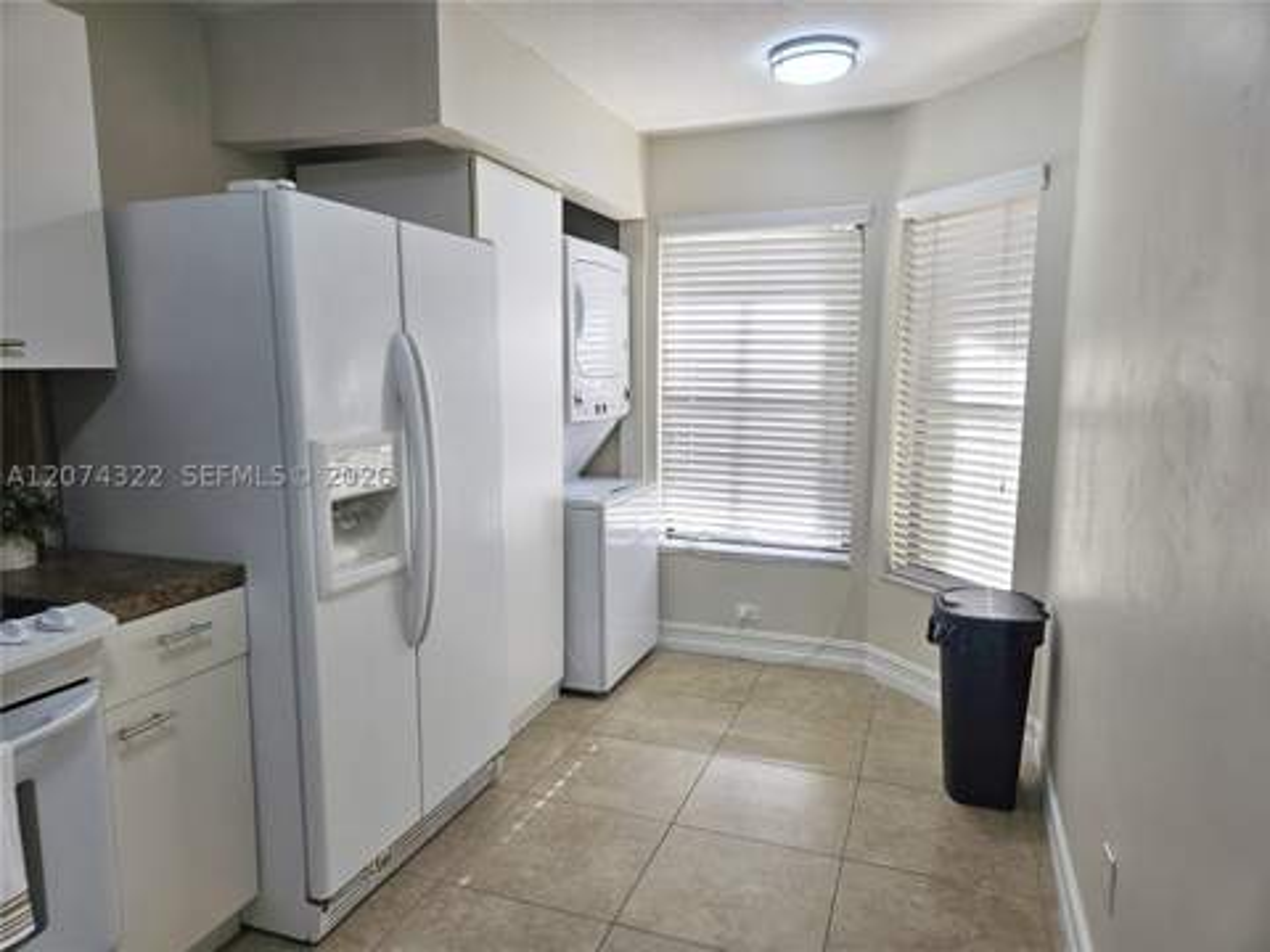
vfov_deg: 58.9
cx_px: 635
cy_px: 476
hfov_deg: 73.9
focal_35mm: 23
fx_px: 844
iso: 40
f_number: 1.8
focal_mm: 5.4
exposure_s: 1/120
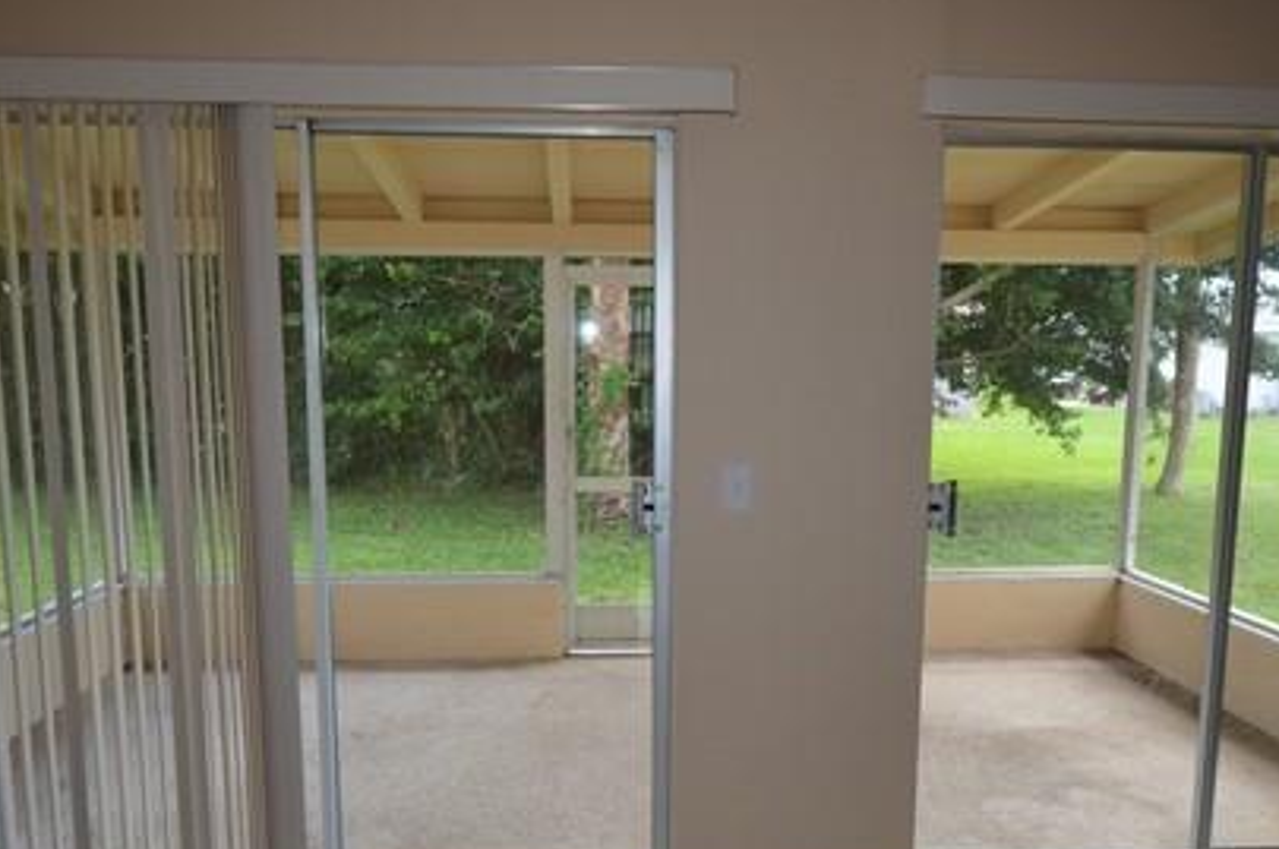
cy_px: 496
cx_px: 679
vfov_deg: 42.3
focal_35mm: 31
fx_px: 1093
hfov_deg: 60.6
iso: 250
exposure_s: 1/125
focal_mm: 13
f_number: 3.8
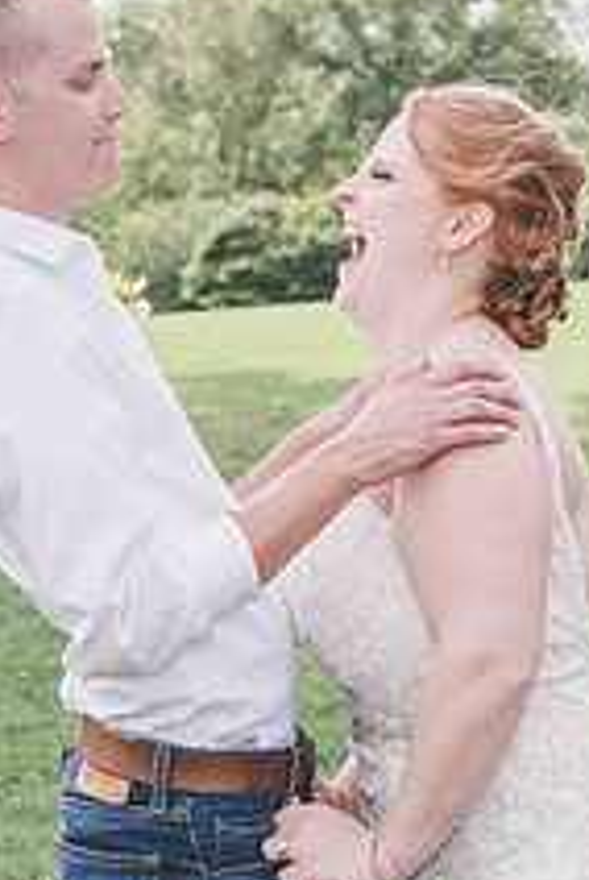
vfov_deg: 19.2
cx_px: 278
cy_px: 482
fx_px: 2593
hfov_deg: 13.0
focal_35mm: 106
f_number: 5.6
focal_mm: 50
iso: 500
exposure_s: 1/1250
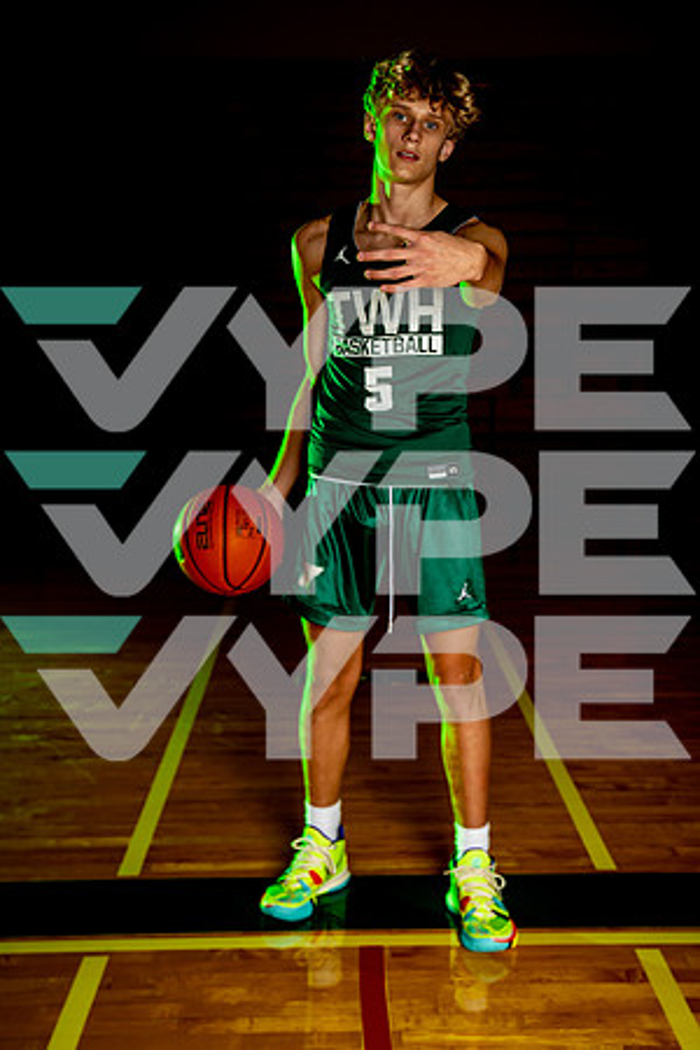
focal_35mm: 47
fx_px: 1371
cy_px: 525
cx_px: 350
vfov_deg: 41.9
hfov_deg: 28.6
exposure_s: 1/250
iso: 200
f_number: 5
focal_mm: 47
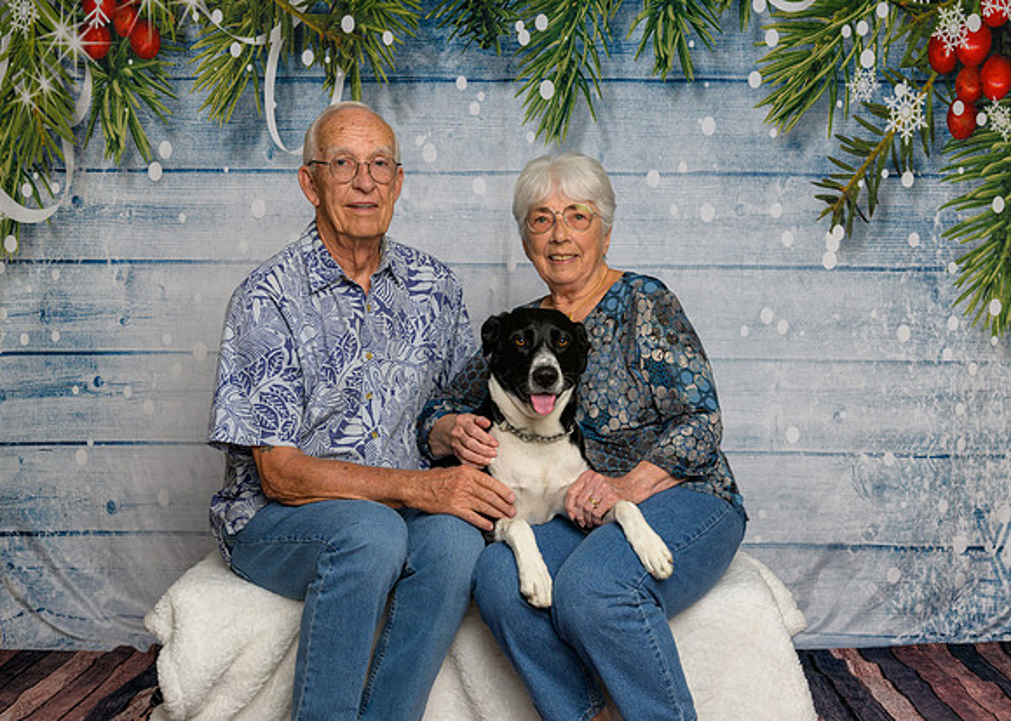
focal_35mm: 46
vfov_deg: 30.9
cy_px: 362
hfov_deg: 42.3
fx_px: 1307
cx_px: 525
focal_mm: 42
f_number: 10
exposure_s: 1/160
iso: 400
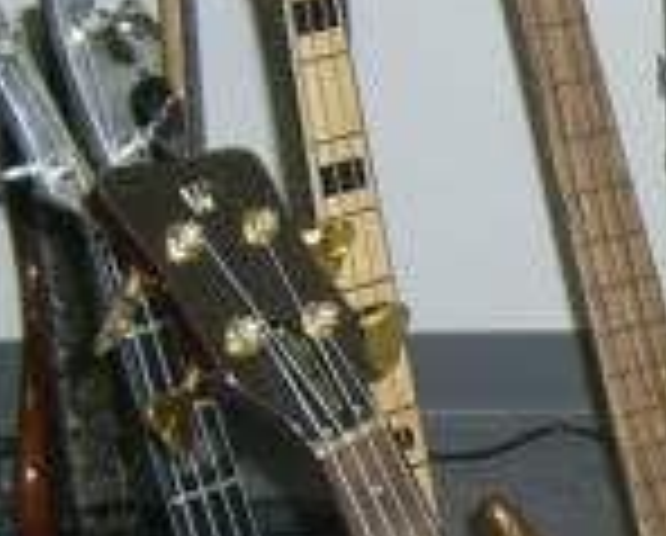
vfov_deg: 7.6
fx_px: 3950
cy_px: 824
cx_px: 994
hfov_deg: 9.4
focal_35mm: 200
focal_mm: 6.2
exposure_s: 1/60
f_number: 2.7
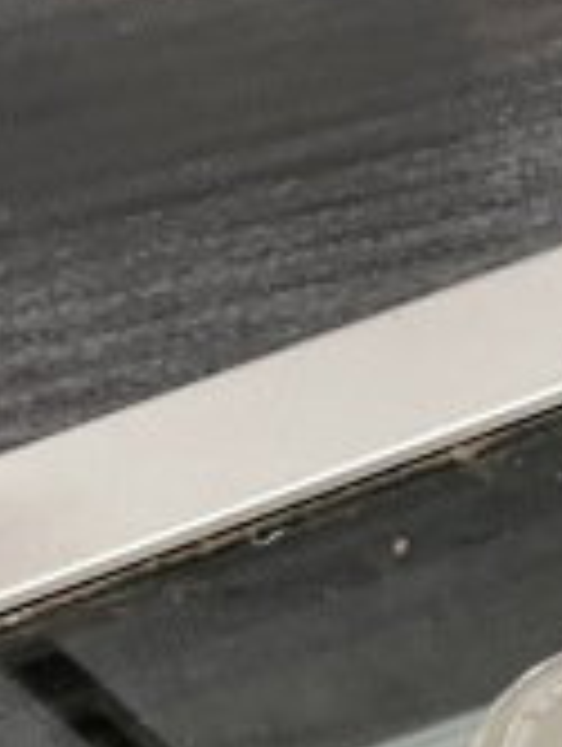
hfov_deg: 11.0
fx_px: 2742
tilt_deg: -66.1
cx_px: 994
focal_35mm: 127
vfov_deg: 12.3
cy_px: 1798
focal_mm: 4.2
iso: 250
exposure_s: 1/60
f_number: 1.6
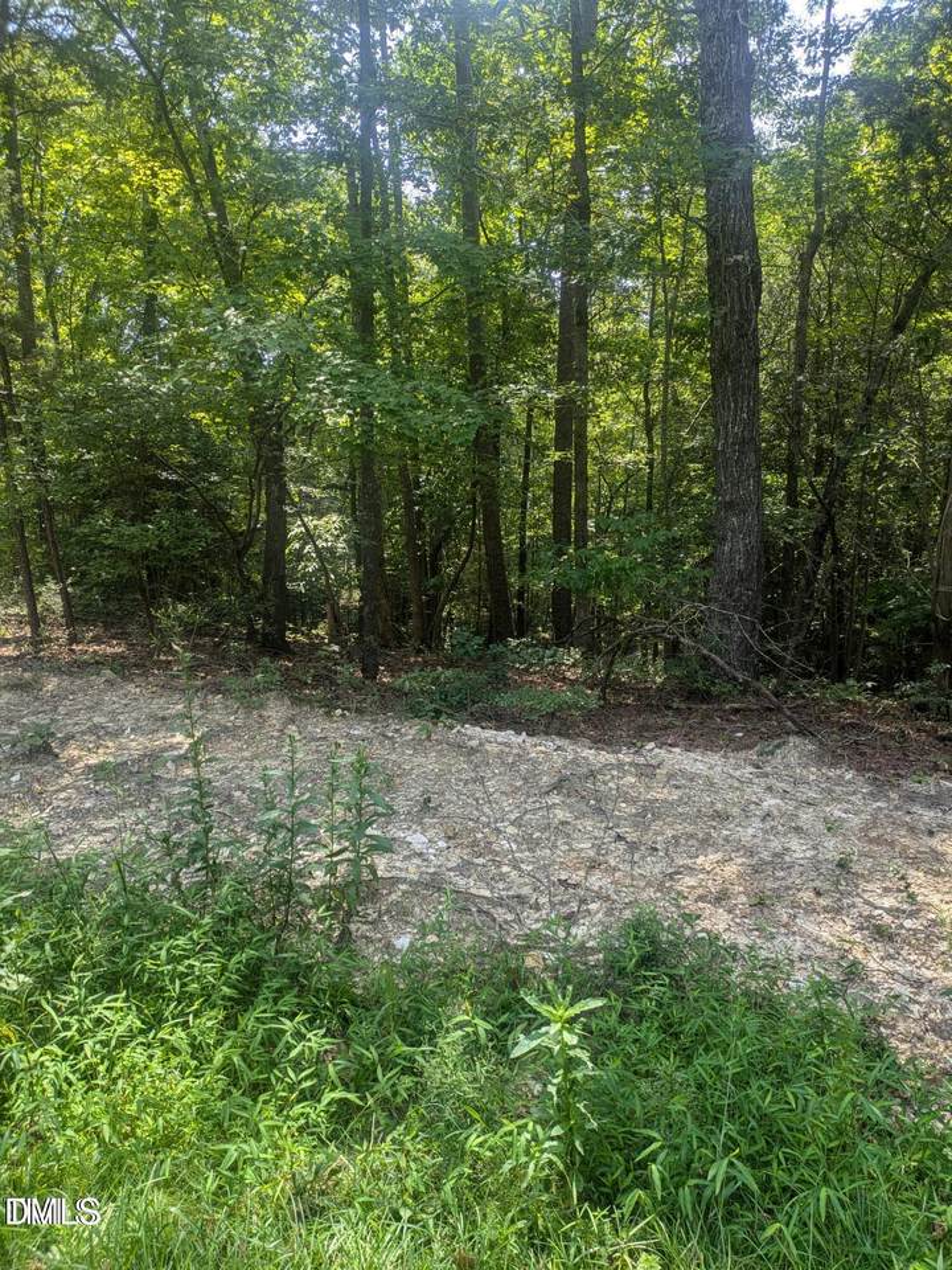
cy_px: 635
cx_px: 476
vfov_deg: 69.4
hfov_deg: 54.9
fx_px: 917
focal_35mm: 25
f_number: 1.89
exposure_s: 1/345
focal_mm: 5.43
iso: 45
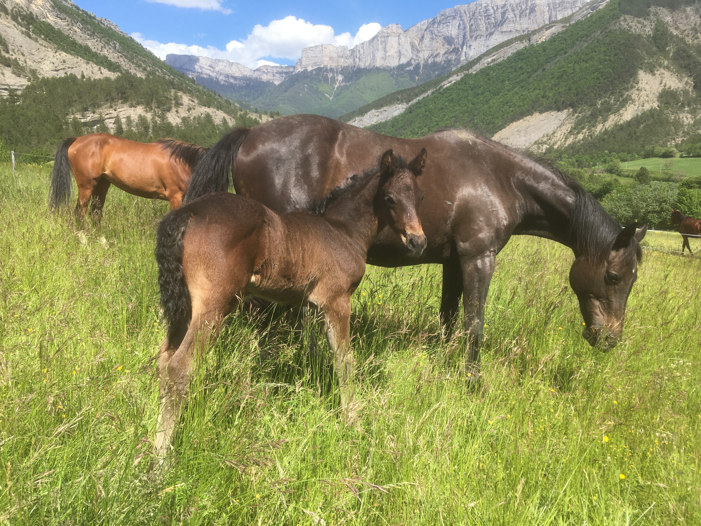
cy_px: 263
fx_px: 587
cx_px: 350
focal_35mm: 29
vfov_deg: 48.2
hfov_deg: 61.7
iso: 25
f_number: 2.2
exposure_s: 1/874
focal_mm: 4.15
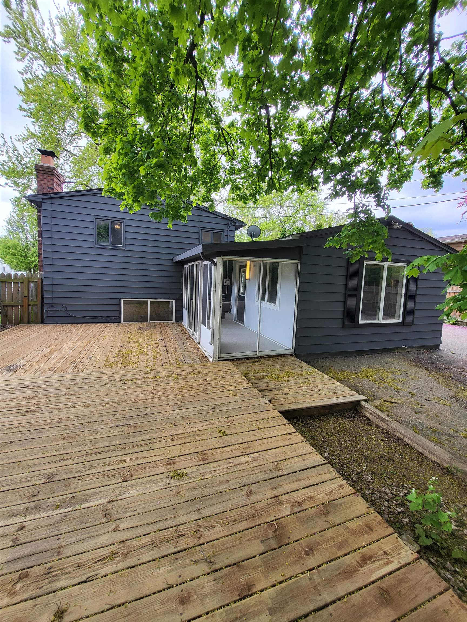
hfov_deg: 89.9
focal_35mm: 13
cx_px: 234
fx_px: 234
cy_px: 311
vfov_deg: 106.2
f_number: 2.2
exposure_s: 1/172
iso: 32
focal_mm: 1.74
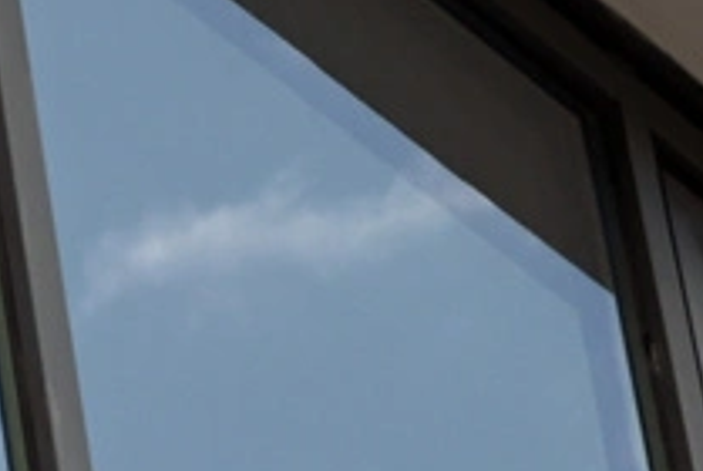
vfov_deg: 3.9
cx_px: -885
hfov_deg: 5.6
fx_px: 6962
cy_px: 749
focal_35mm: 356
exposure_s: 1/160
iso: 200
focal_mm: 62
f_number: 14
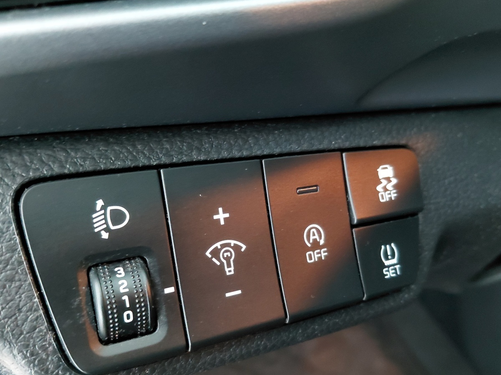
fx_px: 434
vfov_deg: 46.6
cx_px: 240
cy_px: 220
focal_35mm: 30
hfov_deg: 59.9
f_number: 1.8
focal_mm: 4.69
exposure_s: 1/15
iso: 1600
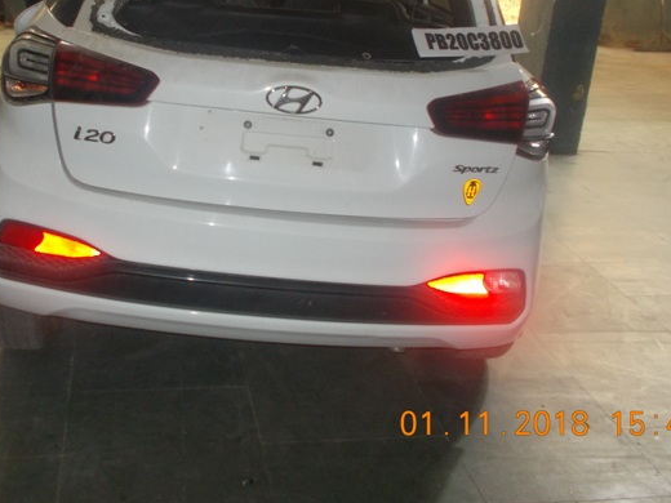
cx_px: 239
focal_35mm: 40
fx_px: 775
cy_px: 128
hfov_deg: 46.3
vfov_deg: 35.2
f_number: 3.2
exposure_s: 1/25
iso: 200
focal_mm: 4.6
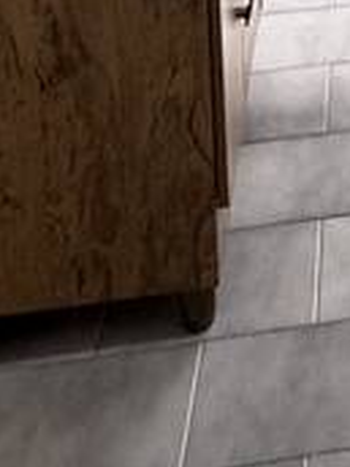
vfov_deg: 15.6
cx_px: 551
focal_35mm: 88
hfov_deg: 15.3
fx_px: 1186
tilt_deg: -4.4
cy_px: -562
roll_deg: +2.0
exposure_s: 1/60
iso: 200
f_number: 2.2
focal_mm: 2.22
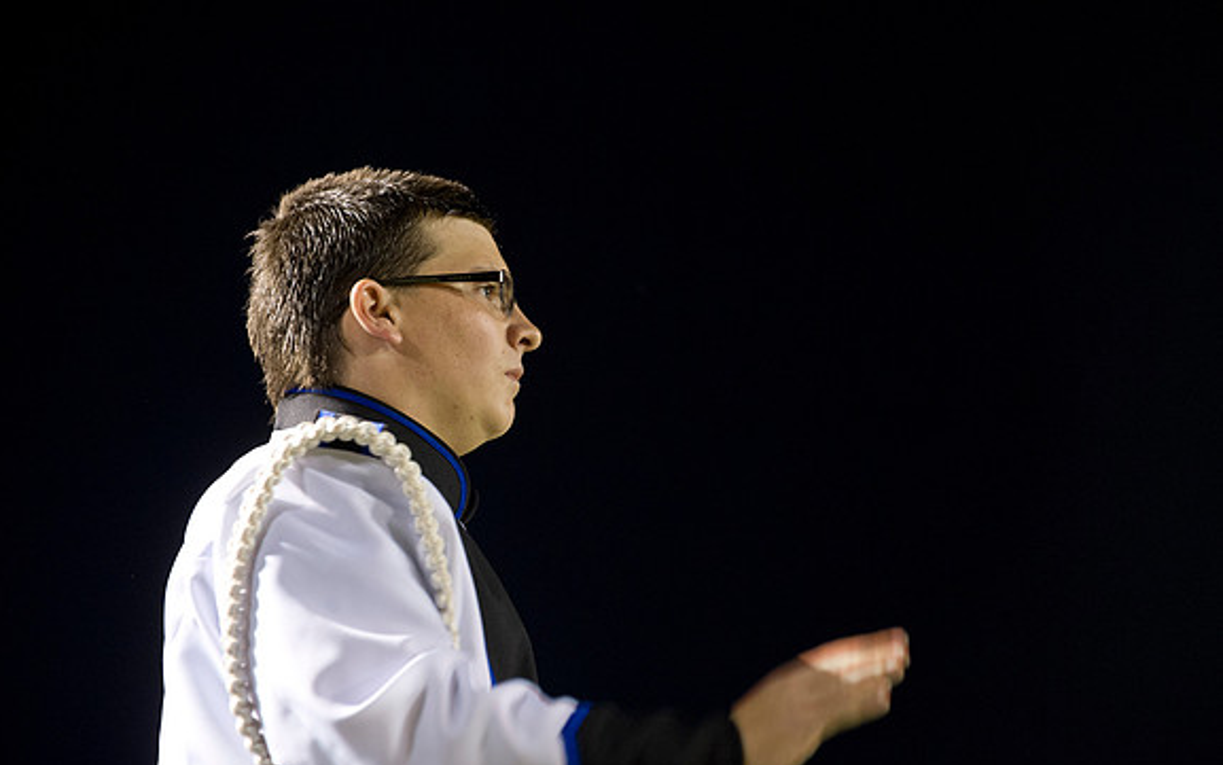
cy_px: 373
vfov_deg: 7.5
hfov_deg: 12.0
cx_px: 610
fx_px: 5801
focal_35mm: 174
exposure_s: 1/125
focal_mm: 170
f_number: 3.2
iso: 3200
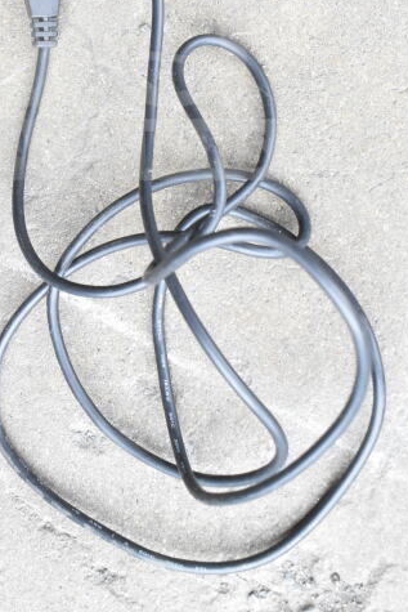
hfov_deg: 17.5
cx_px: 135
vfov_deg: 25.3
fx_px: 1324
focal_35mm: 78
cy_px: 77
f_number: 7.1
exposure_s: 1/200
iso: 1600
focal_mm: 27
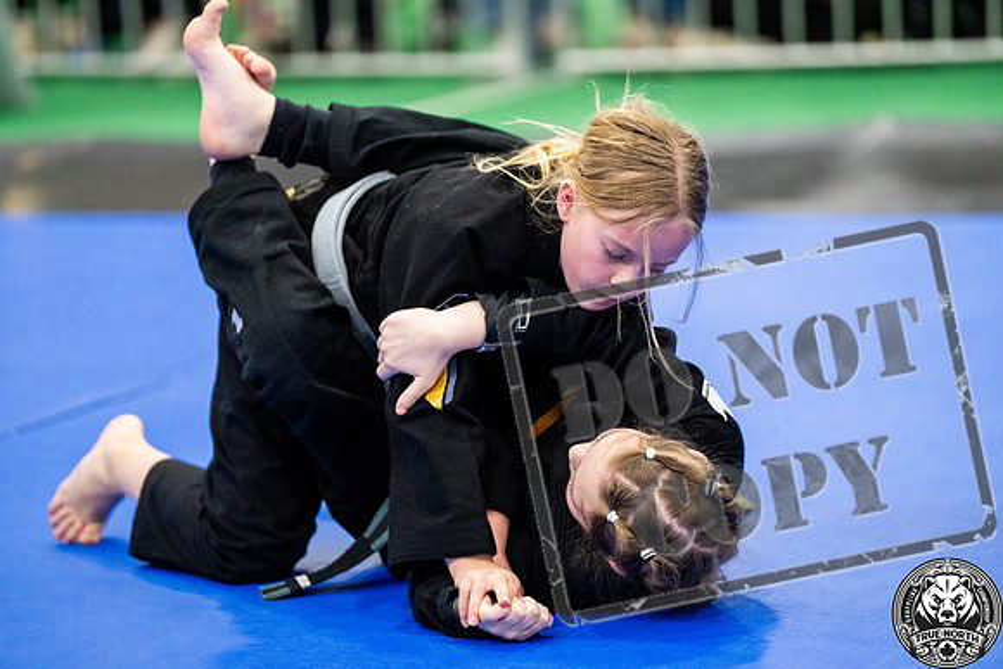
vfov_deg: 7.9
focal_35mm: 173
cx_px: 502
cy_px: 334
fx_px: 4821
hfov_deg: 11.9
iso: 4000
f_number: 2.8
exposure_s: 1/640
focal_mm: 173
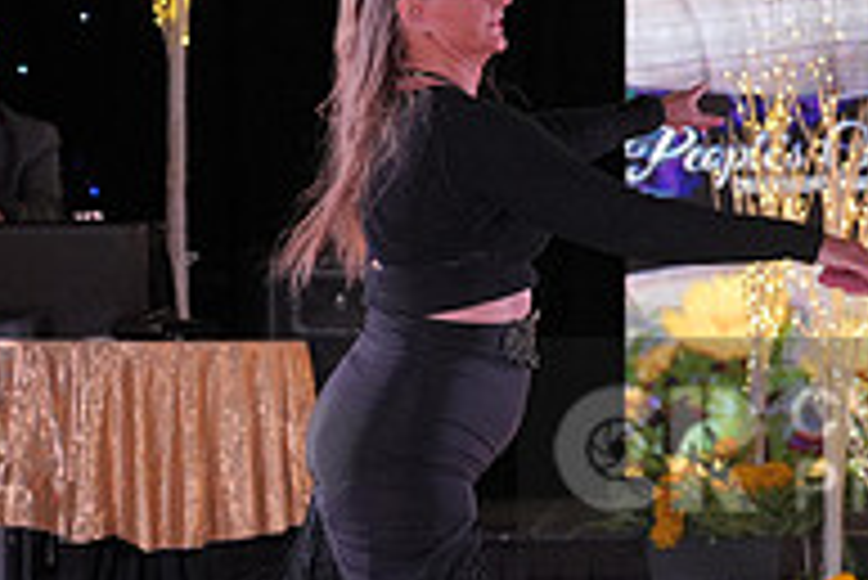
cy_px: 456
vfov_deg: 6.0
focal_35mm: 231
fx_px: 5574
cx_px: 1007
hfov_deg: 8.8
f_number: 4.5
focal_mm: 77
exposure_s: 1/400
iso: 2000
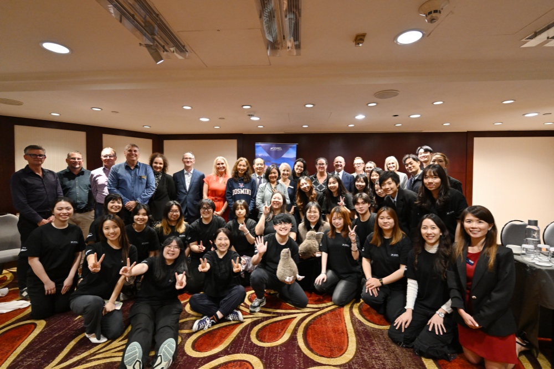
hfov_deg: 93.3
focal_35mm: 17
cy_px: 184
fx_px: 262
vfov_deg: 70.5
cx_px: 277
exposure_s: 1/100
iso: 4000
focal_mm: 17
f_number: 4
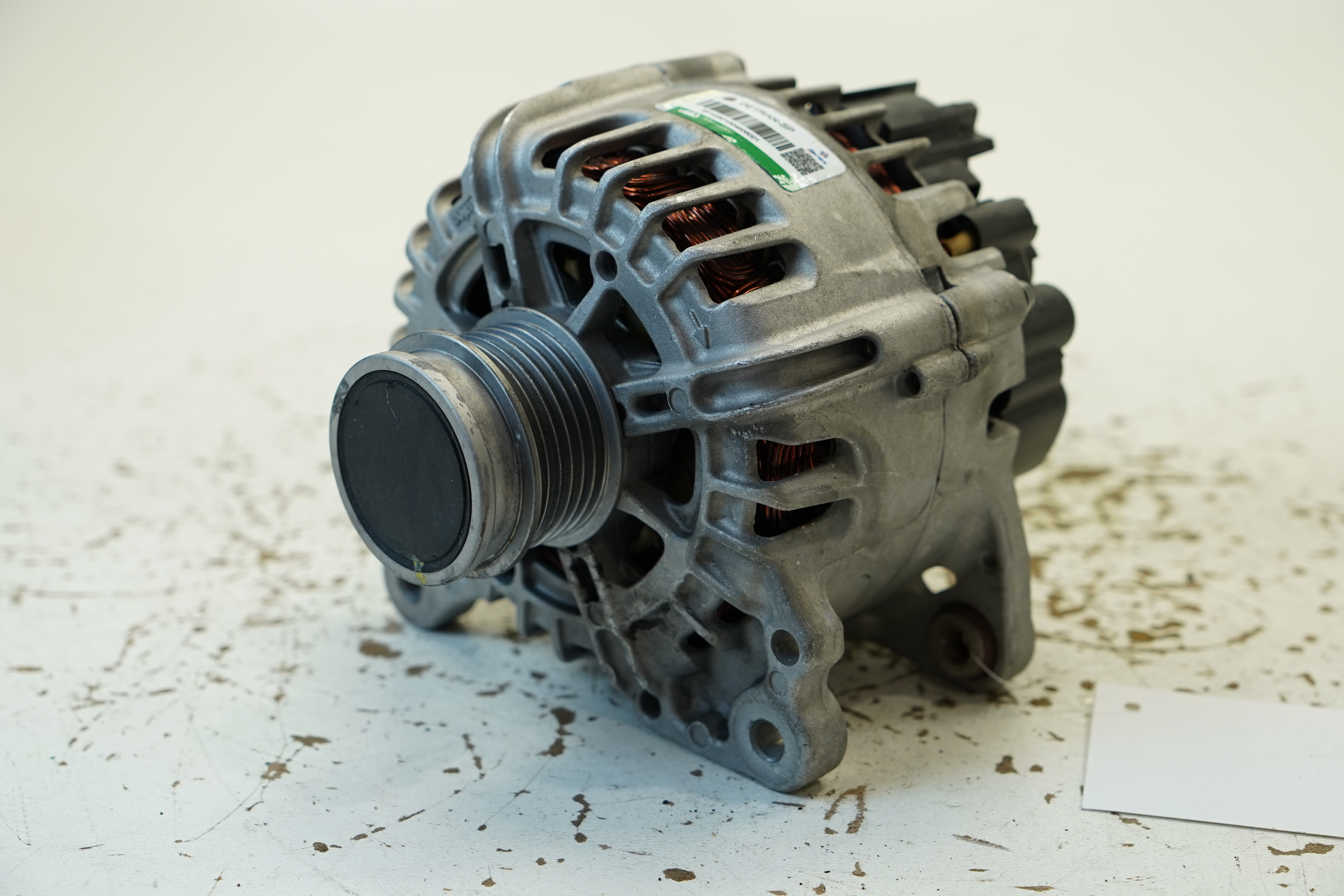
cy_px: 448
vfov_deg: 22.6
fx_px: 2240
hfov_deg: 33.4
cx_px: 672
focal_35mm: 60
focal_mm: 40
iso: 400
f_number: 4
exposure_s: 1/160
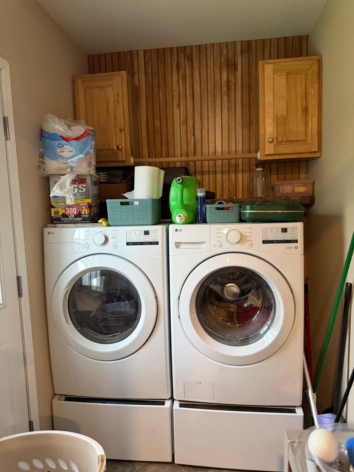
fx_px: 327
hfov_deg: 56.8
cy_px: 236
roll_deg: +4.4
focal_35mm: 24
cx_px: 177
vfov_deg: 71.6
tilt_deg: -6.8
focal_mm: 6.76
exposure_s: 1/60
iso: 500
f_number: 1.78
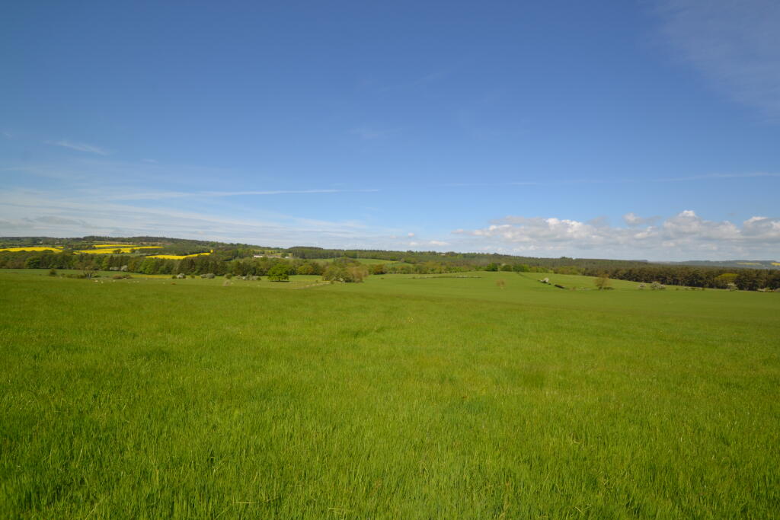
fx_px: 325
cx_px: 390
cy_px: 260
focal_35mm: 15
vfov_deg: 77.3
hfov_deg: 100.4
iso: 100
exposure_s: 1/250
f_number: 8
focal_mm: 10
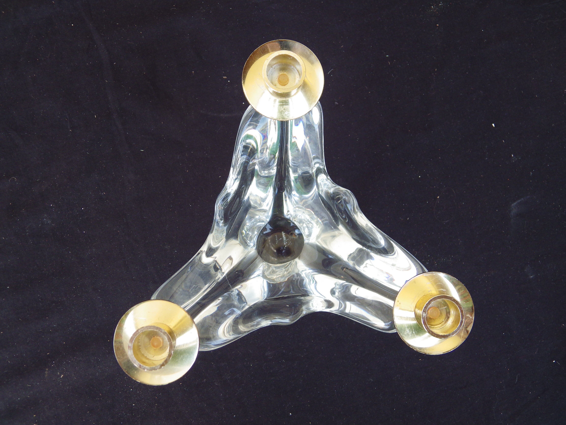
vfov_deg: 35.1
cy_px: 212
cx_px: 283
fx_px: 670
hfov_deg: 45.8
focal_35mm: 41
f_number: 3.6
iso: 125
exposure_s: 1/50
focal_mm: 7.4
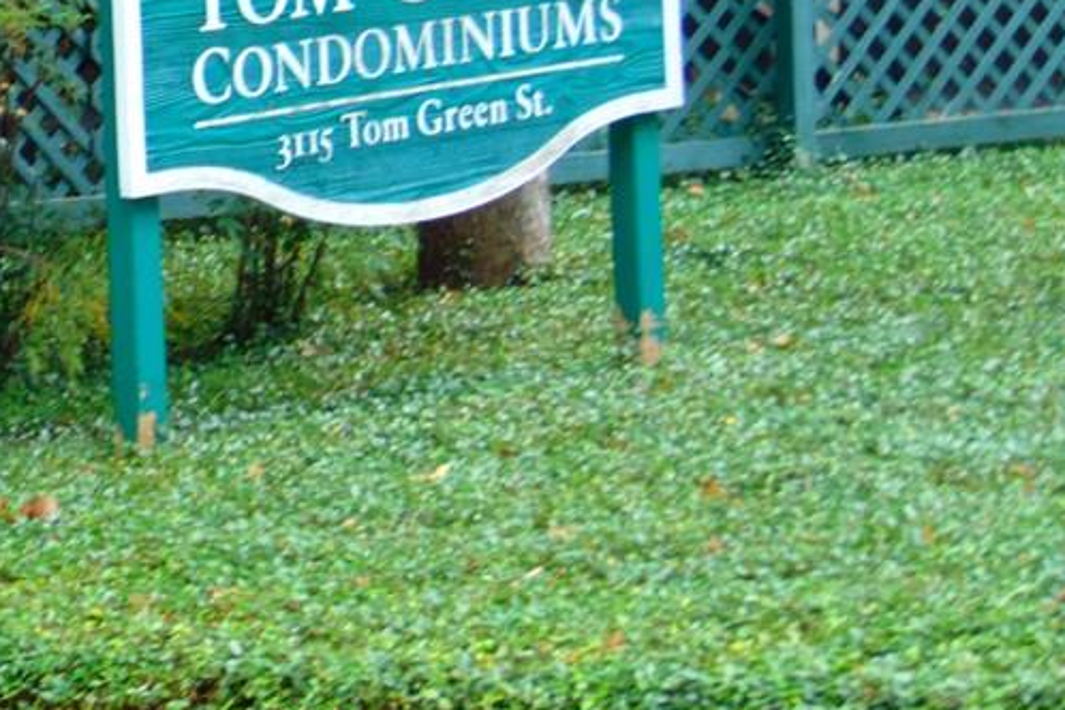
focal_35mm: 231
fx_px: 6833
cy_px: 47
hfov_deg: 8.9
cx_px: 60
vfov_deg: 5.9
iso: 200
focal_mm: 19.4
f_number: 3.9
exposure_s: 1/40
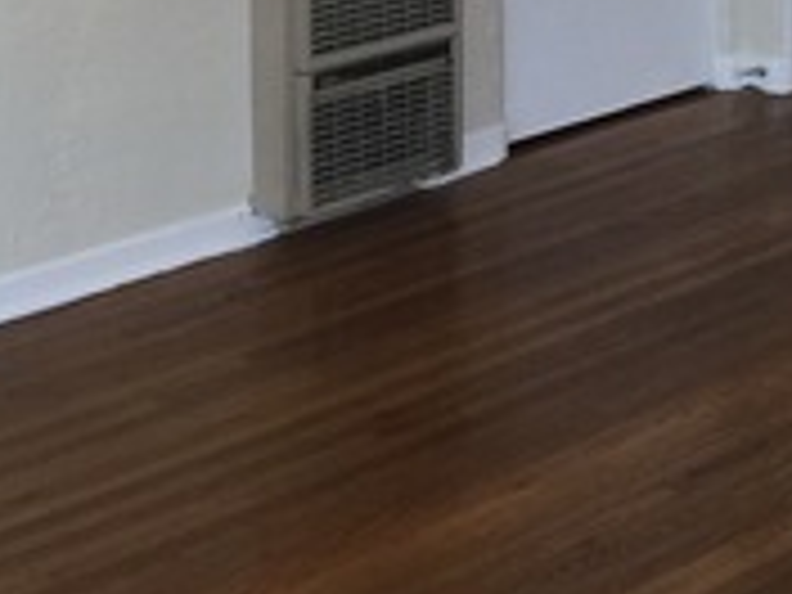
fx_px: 2517
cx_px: 830
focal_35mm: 110
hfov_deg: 17.4
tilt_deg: -4.4
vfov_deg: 12.4
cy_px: -432
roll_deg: -1.0
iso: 40
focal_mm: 4.15
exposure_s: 1/30
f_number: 2.2
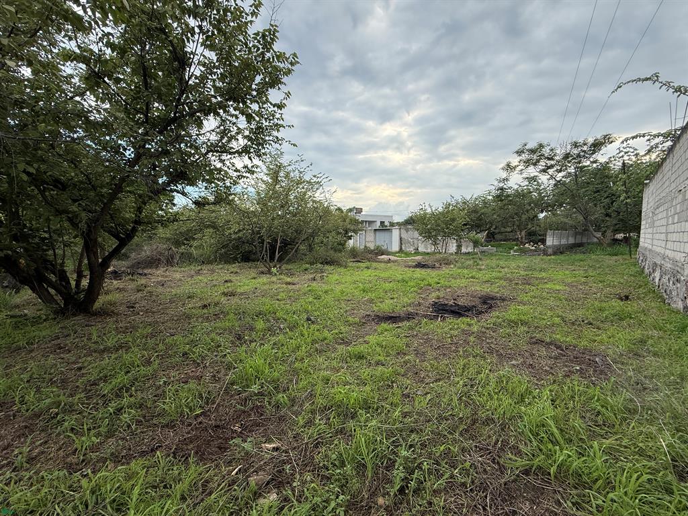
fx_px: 278
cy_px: 258
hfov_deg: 102.1
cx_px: 344
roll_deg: +0.2
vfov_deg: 85.7
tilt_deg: -4.0
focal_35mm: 14
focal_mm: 2.22
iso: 64
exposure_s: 1/564
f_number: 2.2
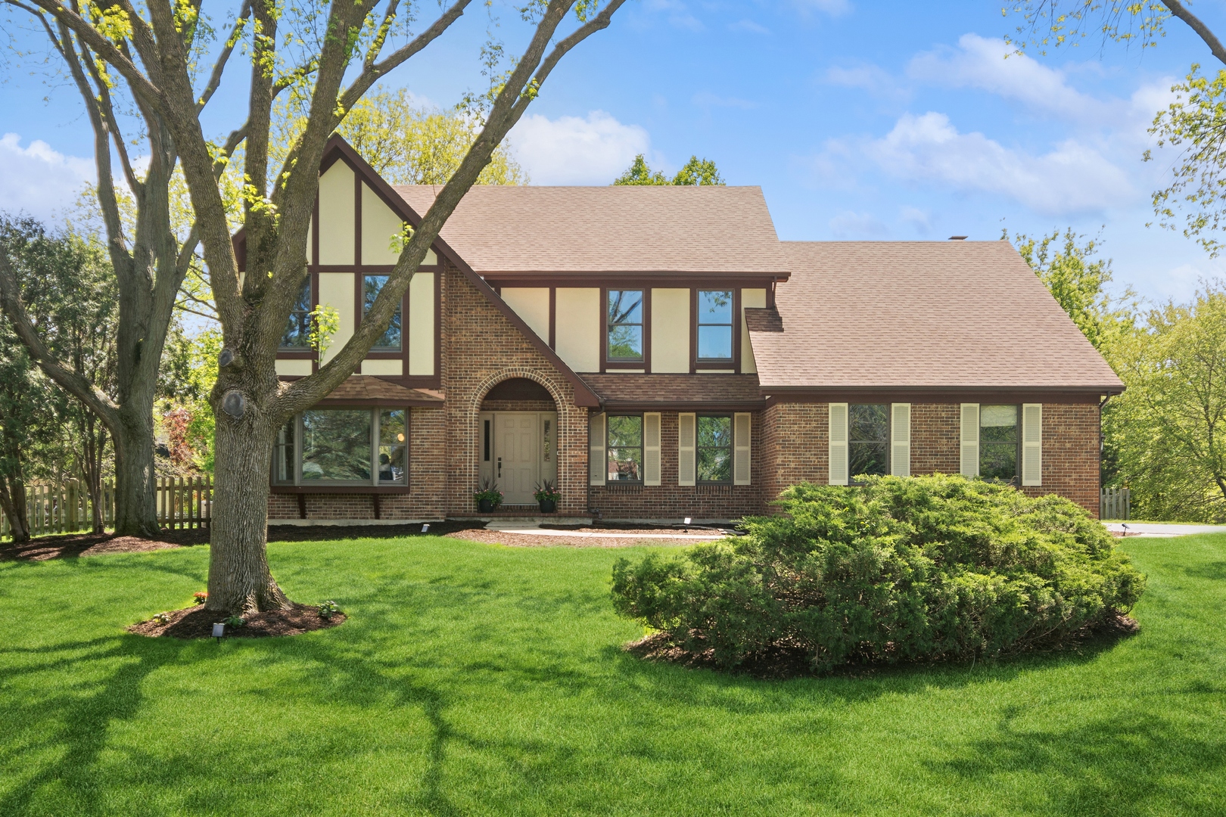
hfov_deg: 53.1
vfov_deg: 36.9
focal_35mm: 36
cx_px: 613
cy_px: 408
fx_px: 1226
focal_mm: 24
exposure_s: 1/400
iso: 200
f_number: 8
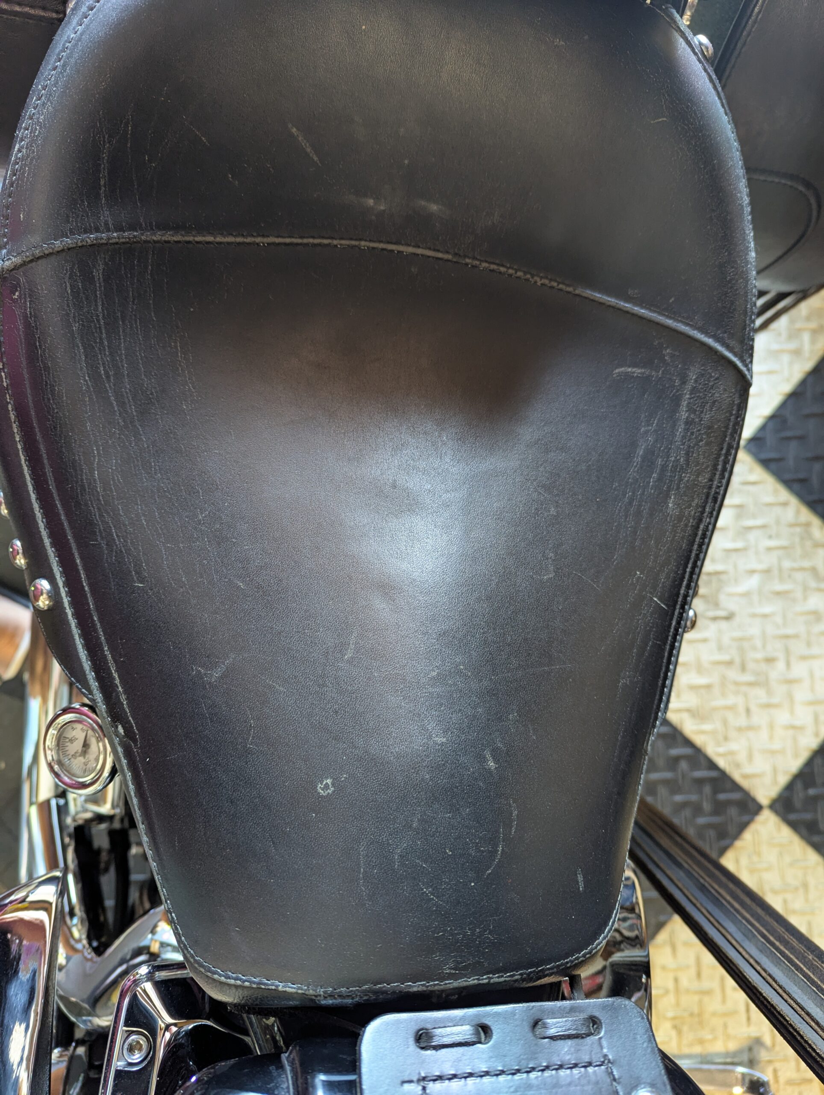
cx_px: 412
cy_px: 548
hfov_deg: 56.9
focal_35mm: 24
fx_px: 760
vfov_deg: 71.5
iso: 266
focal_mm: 6.81
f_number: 1.85
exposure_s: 1/24
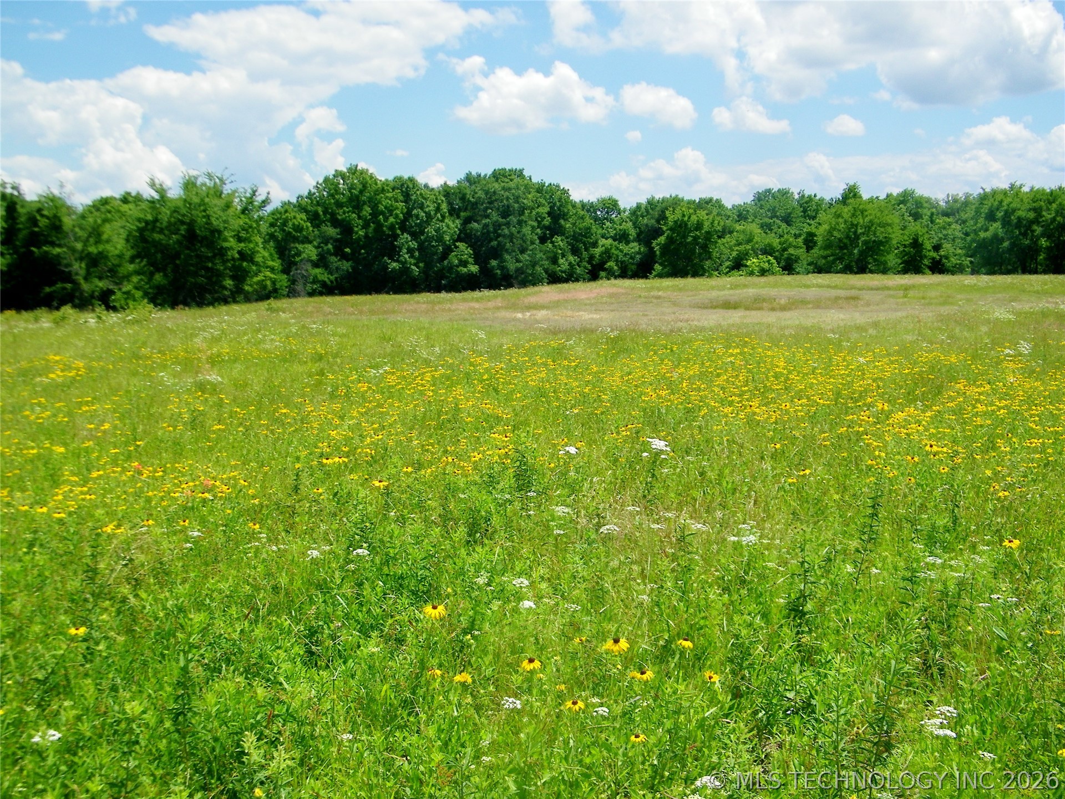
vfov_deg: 36.8
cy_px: 400
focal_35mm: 39
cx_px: 532
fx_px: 1200
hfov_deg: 47.9
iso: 80
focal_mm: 6.9
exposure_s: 1/250
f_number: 7.6
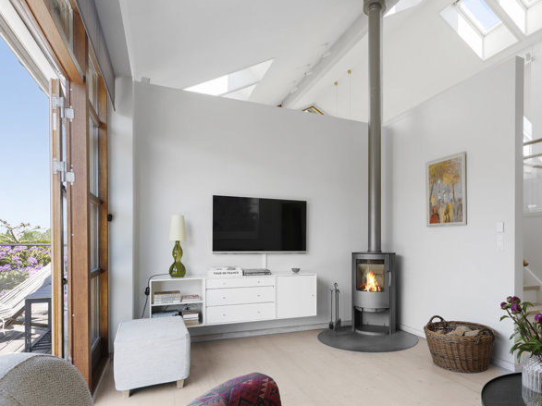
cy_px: 229
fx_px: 339
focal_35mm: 22
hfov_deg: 76.2
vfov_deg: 61.6
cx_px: 331
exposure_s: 1/5
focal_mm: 11
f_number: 8
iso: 160
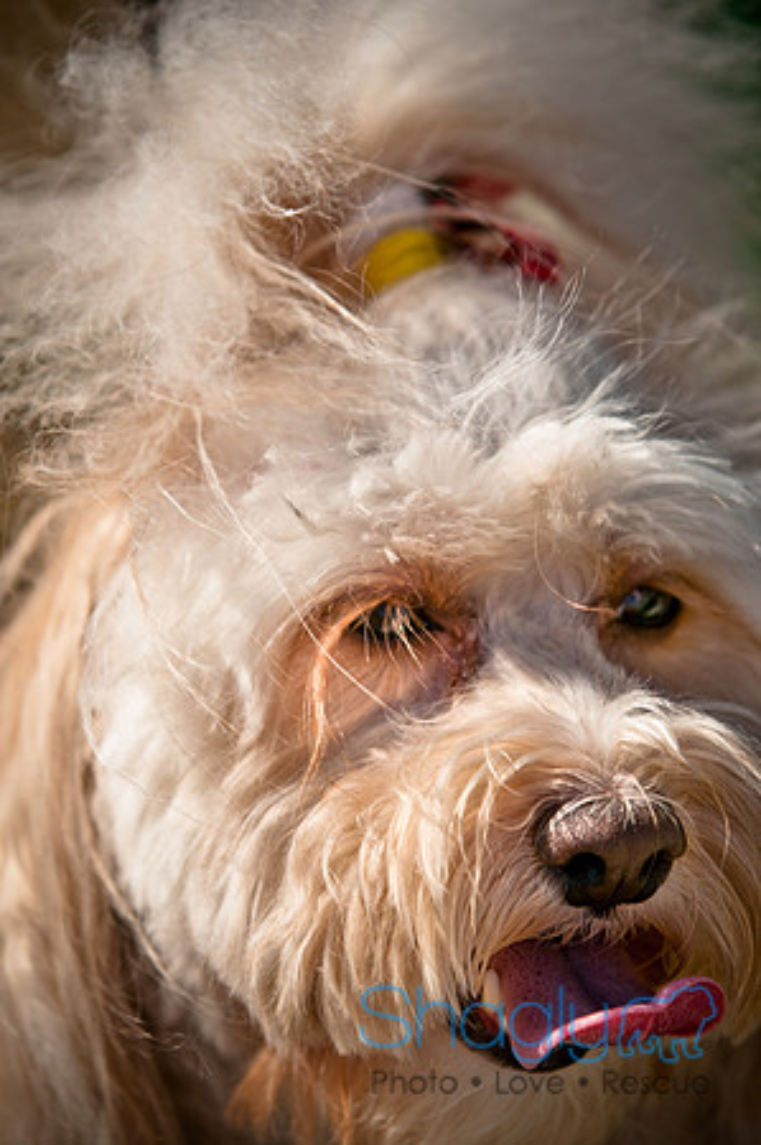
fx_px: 6435
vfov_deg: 10.2
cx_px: 380
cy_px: 572
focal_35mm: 202
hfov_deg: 6.8
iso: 200
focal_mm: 135
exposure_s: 1/2000
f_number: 4.5
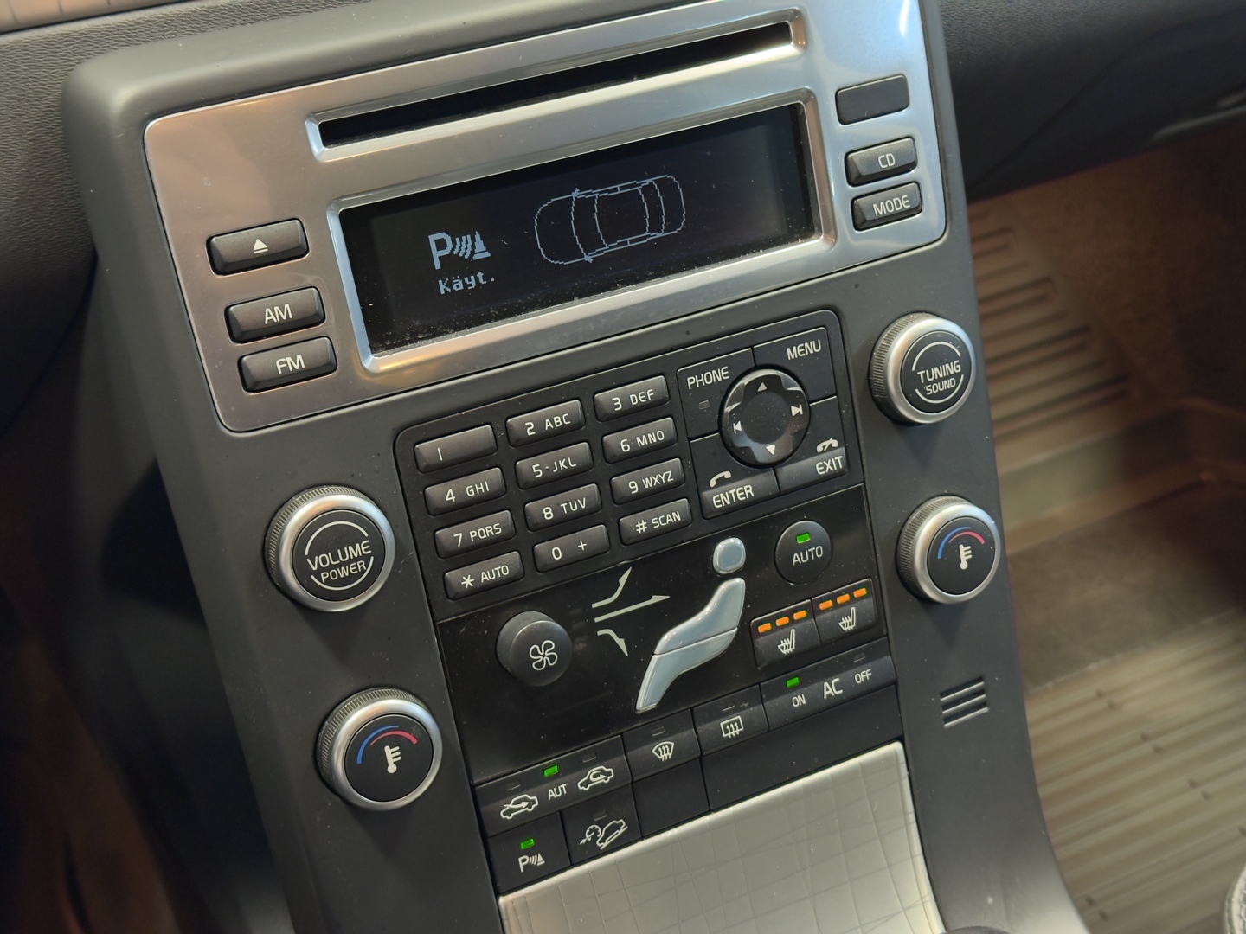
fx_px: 1728
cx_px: 623
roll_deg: -1.1
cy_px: 467
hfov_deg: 39.7
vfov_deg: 30.3
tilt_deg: -39.9
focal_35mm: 48
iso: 640
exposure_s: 1/30
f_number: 1.78
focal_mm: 6.76
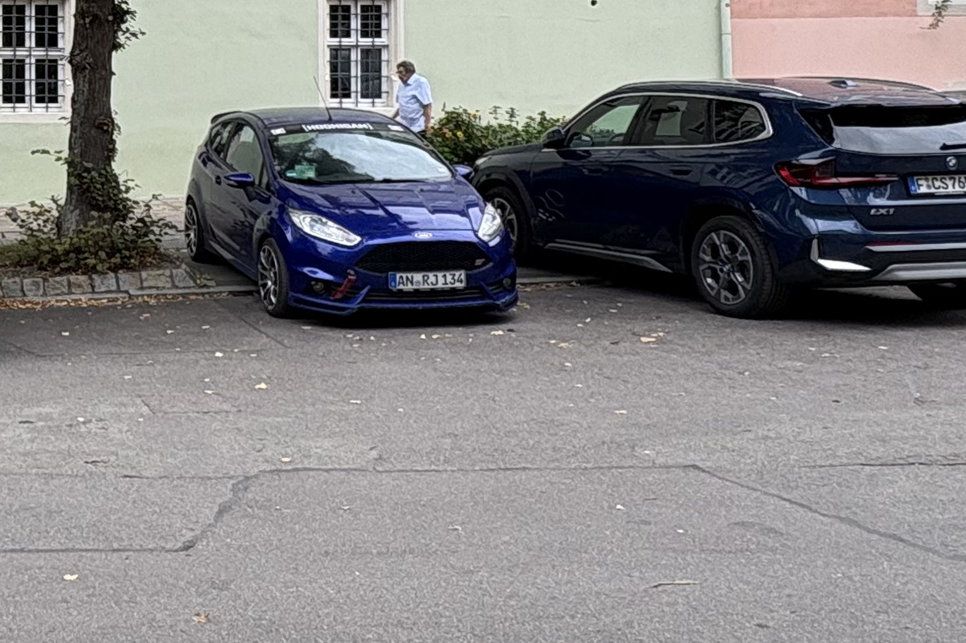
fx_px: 1368
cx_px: -153
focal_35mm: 51
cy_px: 25
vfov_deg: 25.4
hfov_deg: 32.9
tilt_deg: +4.0
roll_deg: +0.3
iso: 40
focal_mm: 2.22
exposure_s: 1/407
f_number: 2.2
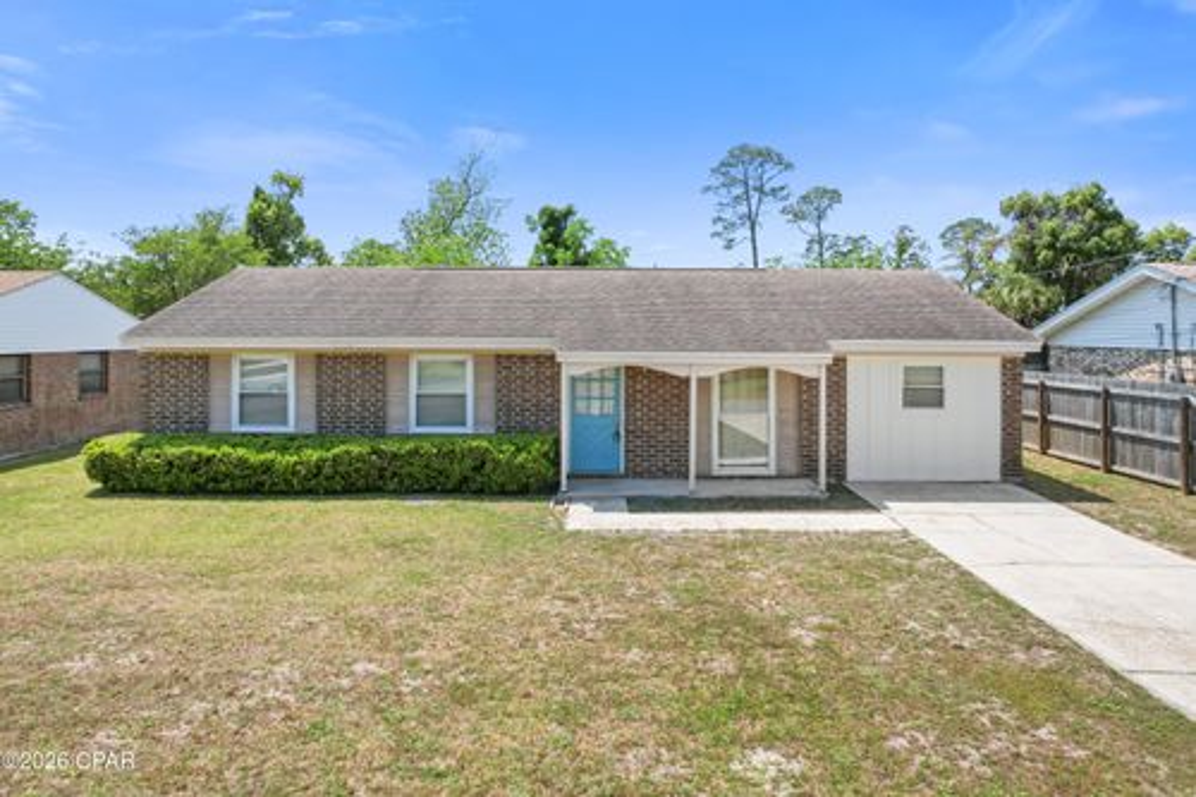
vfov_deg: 57.2
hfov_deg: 78.6
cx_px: 598
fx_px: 731
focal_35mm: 22
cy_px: 398
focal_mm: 8.38
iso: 100
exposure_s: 1/1500
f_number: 2.8
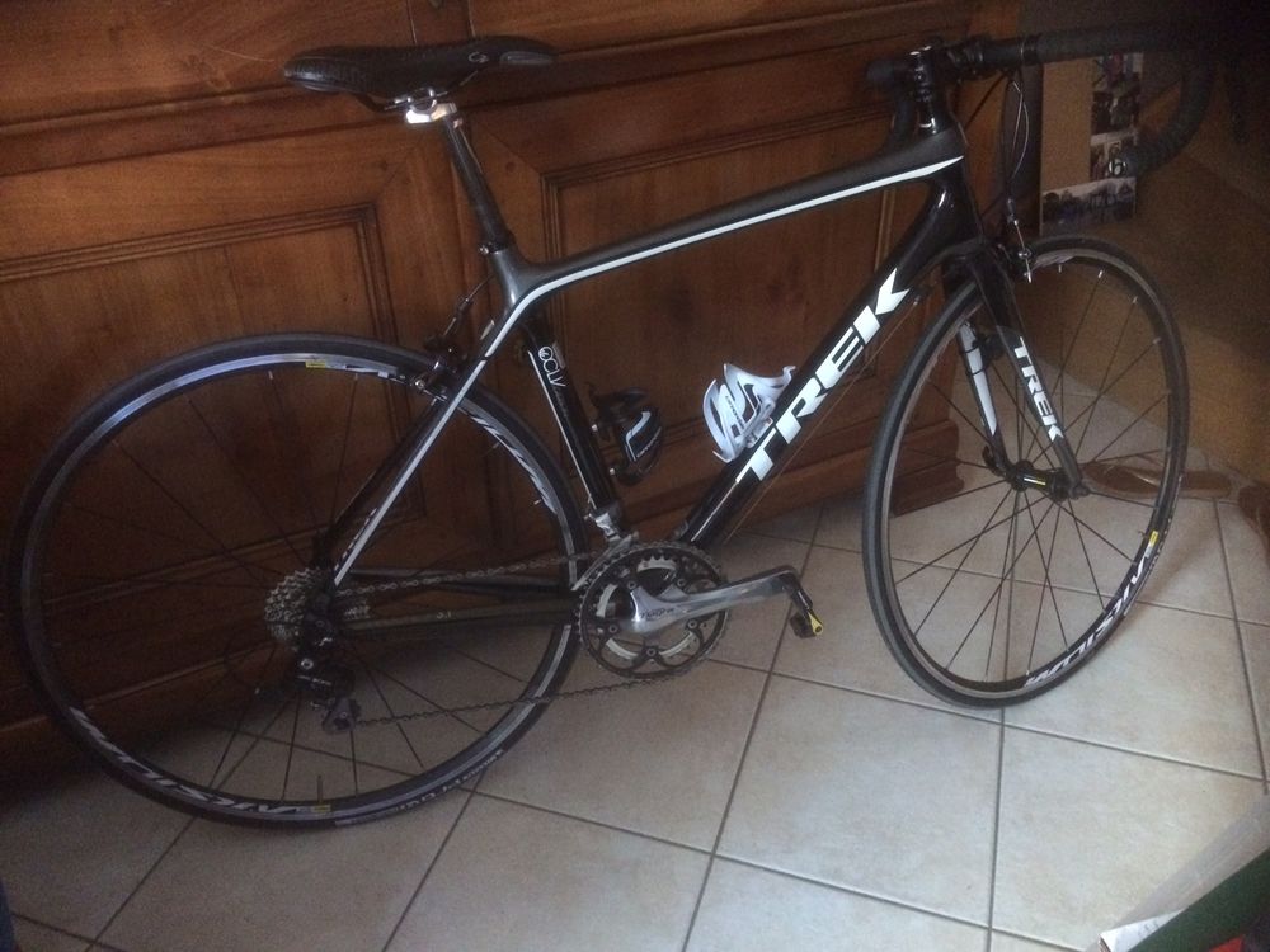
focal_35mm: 29
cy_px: 476
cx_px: 635
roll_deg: +2.3
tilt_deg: -36.9
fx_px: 1064
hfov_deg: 61.7
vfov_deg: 48.2
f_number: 2.2
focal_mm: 4.15
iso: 500
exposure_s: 1/17
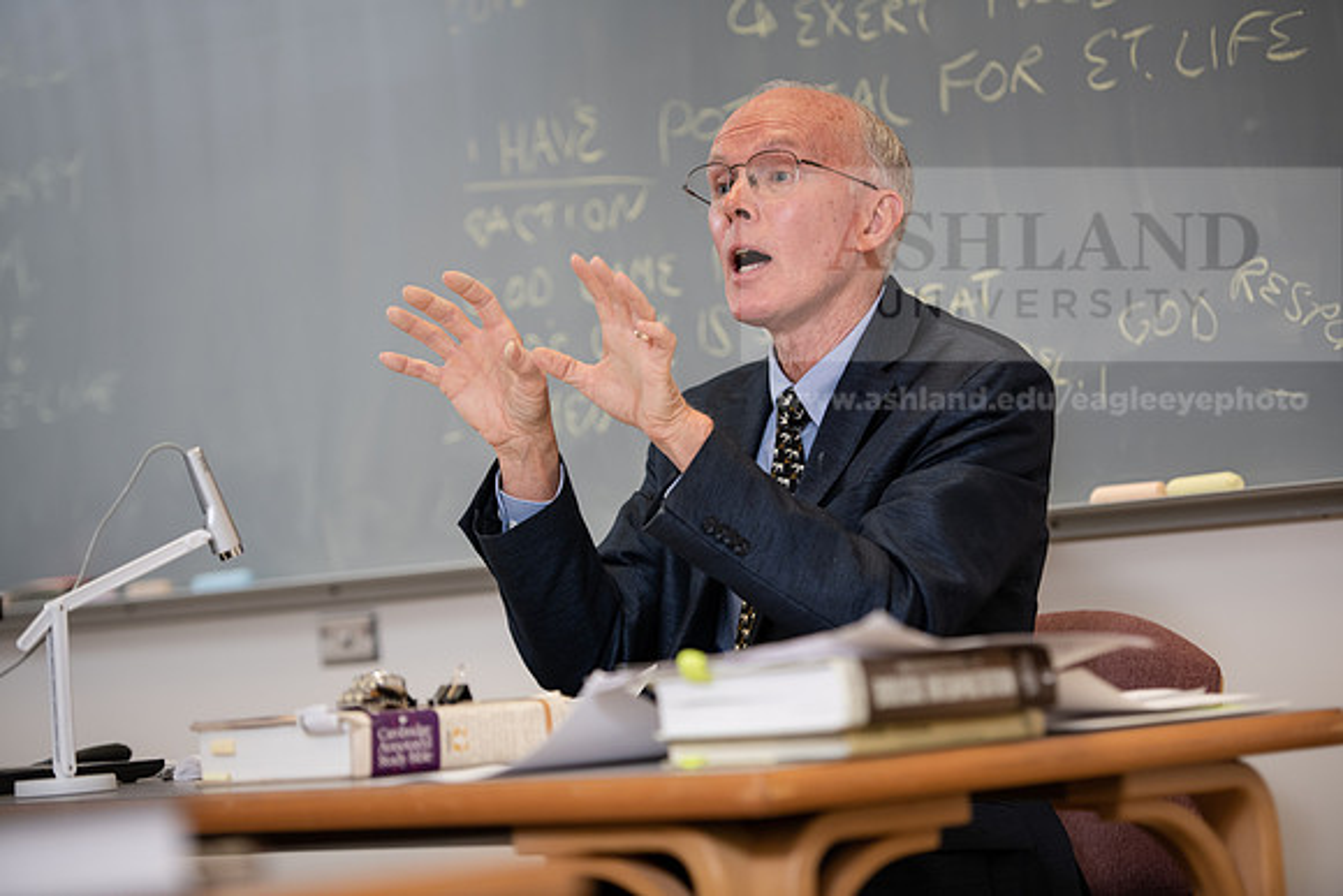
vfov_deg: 12.2
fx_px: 4179
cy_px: 448
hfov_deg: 18.3
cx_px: 672
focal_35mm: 112
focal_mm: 112
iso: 640
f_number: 3.2
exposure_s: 1/200
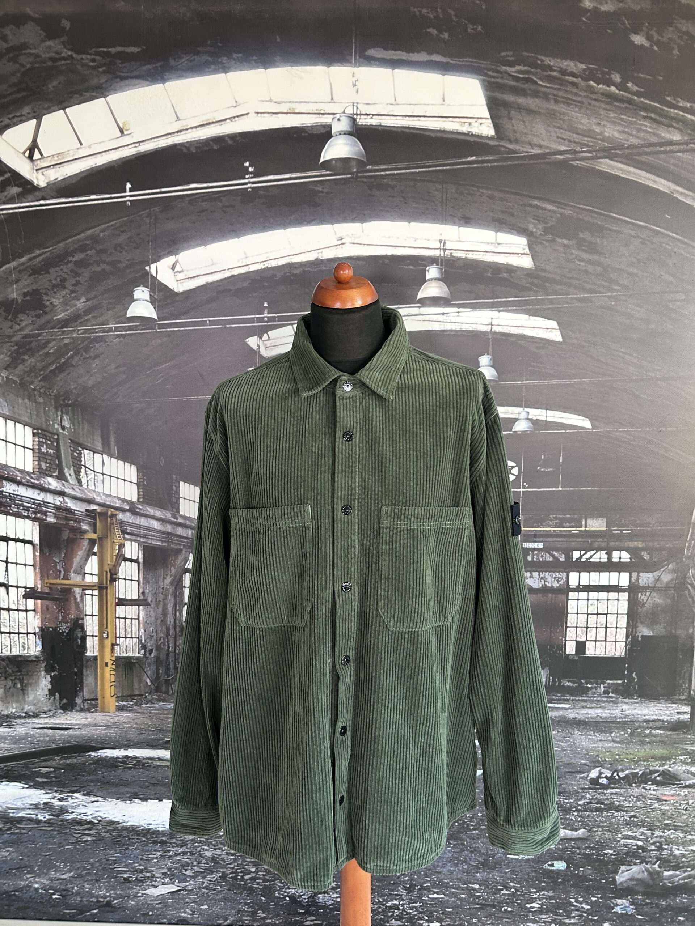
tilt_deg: -11.6
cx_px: 348
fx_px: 696
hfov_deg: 53.1
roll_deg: -0.9
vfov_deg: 67.3
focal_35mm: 26
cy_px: 463
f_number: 1.5
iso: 160
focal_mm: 5.7
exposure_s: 1/60
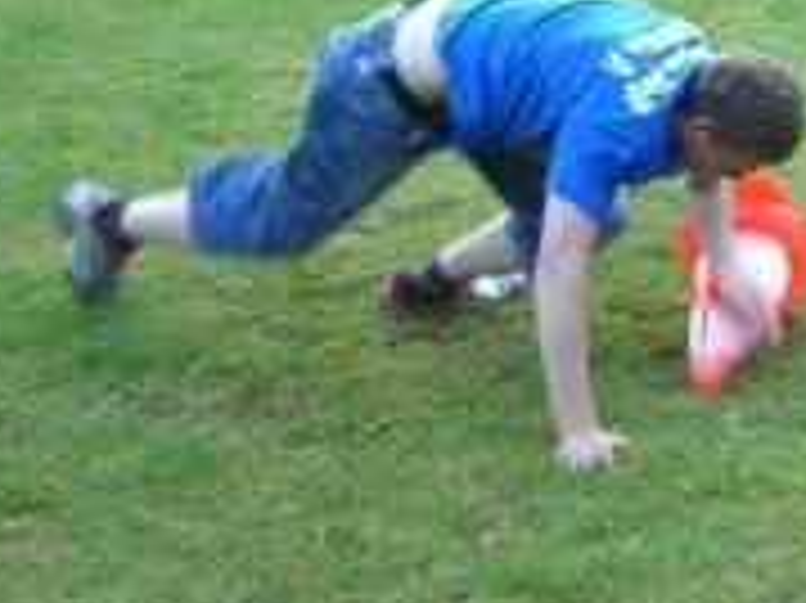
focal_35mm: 106
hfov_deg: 17.6
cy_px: 38
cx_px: 982
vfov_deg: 13.8
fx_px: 2466
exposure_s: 1/60
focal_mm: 6.2
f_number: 2.7
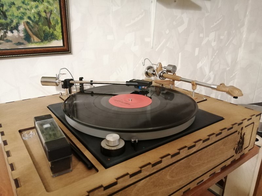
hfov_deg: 67.3
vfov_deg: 53.1
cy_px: 98
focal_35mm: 26
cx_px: 131
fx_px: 197
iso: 640
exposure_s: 1/20
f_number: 1.8
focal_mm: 3.46
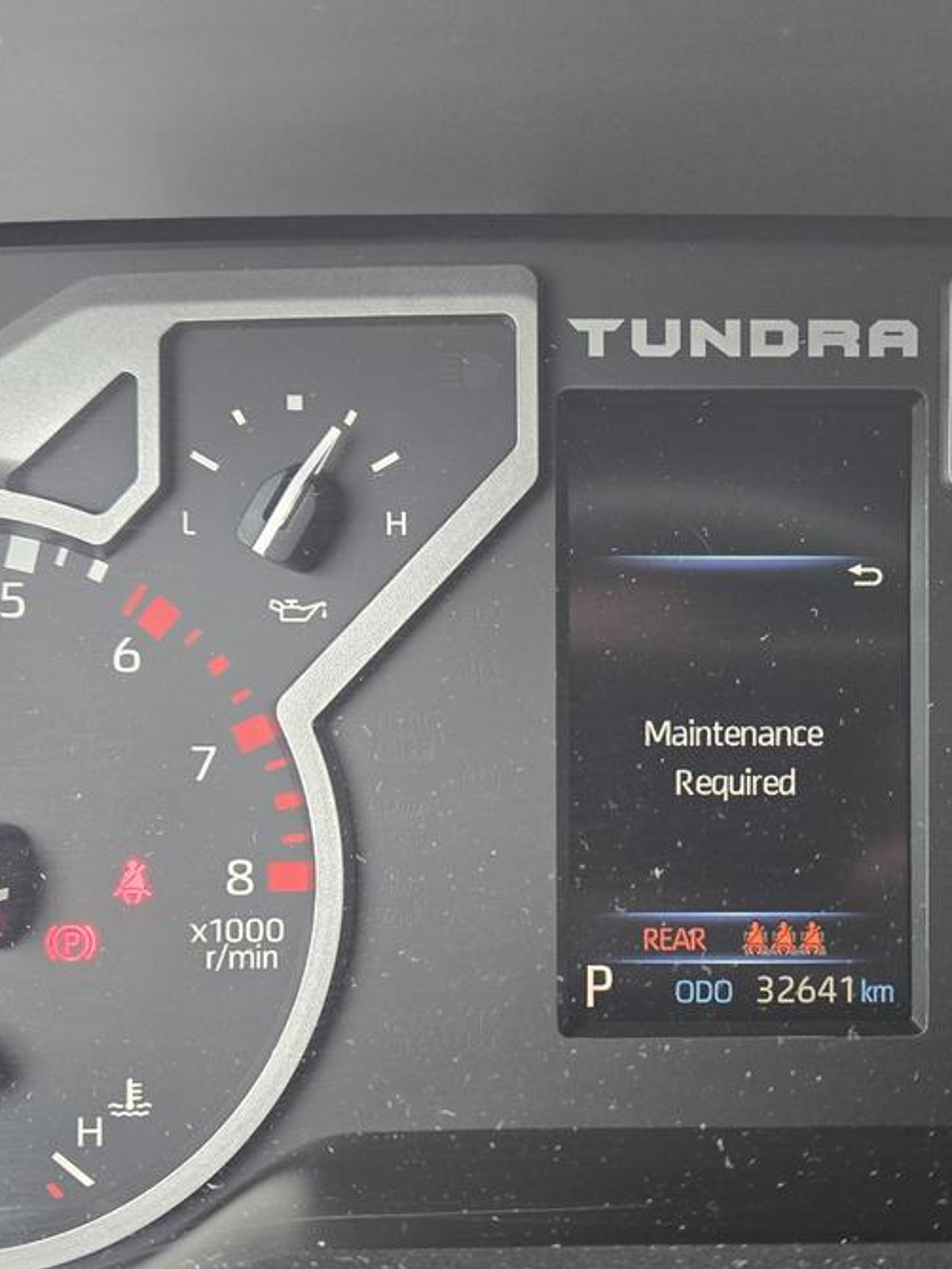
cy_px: 683
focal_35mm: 44
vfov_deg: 42.9
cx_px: 624
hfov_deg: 32.6
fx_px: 1613
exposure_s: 1/50
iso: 160
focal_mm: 5.4
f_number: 1.8
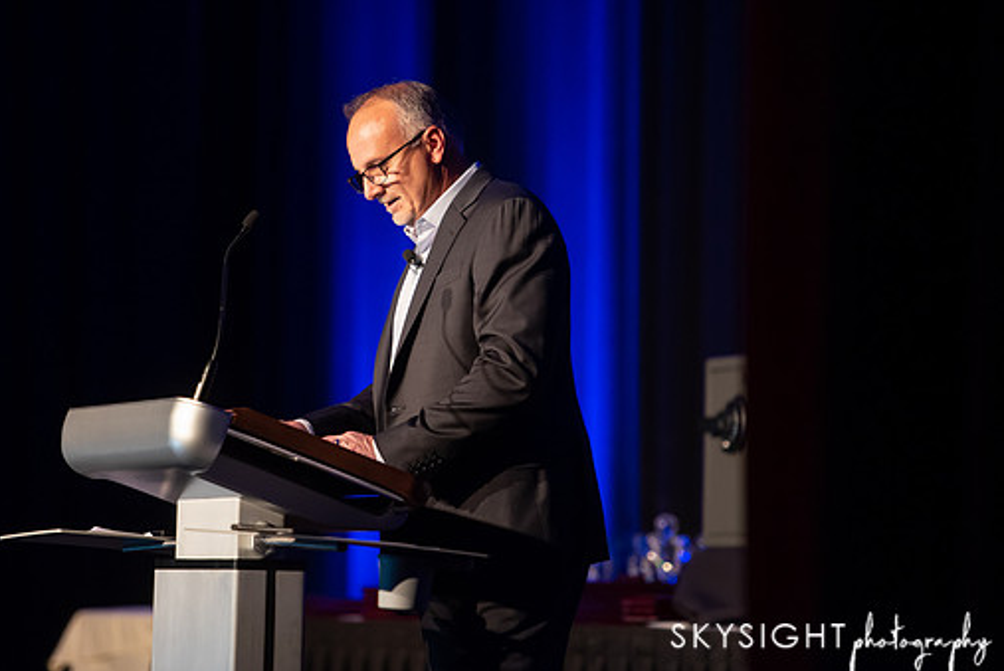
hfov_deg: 10.3
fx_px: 5582
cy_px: 302
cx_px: 444
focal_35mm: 200
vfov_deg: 6.9
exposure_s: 1/200
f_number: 2.8
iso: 2500
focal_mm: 175
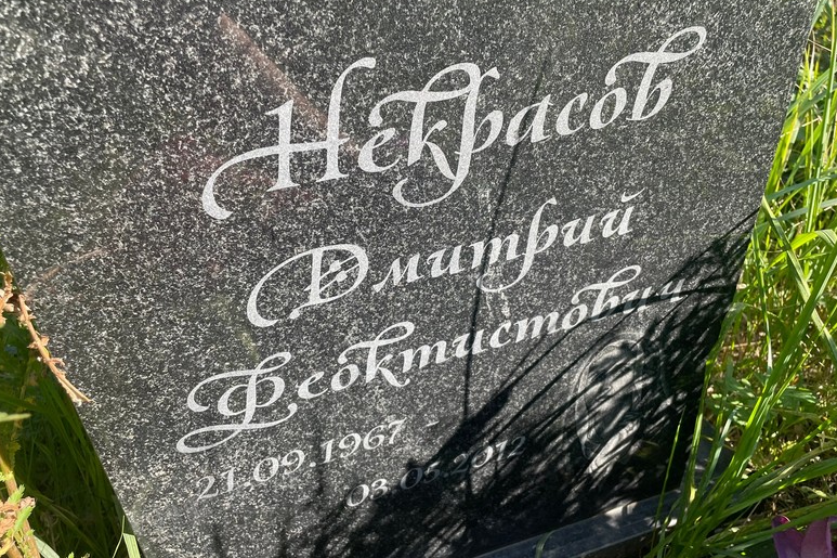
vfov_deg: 46.4
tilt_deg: -32.1
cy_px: 260
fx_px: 651
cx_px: 407
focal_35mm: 28
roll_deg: +1.8
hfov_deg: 65.5
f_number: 1.6
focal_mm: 4.2
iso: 32
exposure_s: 1/581
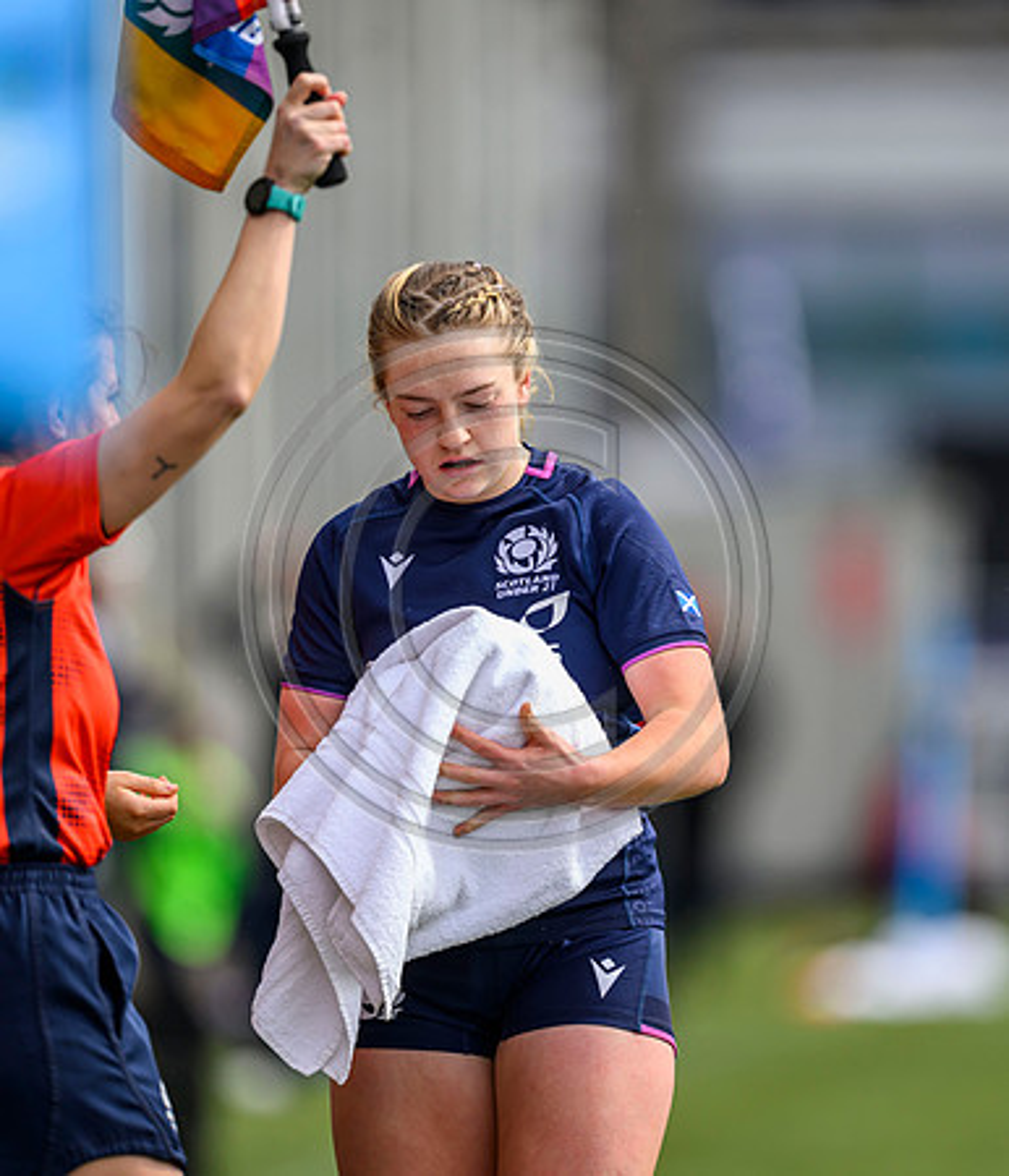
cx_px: 526
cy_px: 582
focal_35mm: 553
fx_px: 19799
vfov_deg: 3.4
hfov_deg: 2.9
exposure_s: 1/3200
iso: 500
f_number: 3.2
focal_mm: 400
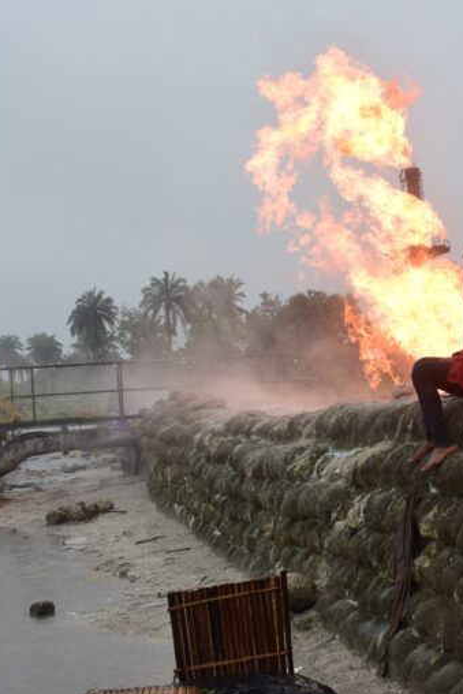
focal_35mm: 66
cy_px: 348
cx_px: 425
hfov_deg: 20.3
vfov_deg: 30.6
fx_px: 1268
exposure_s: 1/320
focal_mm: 29
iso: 400
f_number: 10
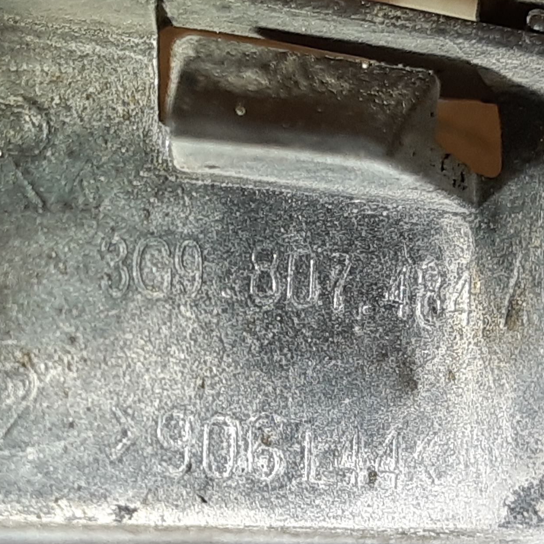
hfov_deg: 43.5
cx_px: 200
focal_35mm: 38
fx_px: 676
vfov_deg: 43.8
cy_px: 255
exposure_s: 1/50
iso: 40
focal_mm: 3.93
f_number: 1.7
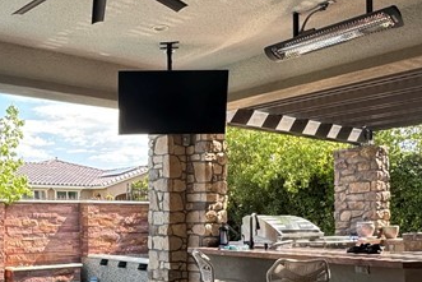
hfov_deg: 41.5
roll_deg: -1.2
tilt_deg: +0.5
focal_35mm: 45
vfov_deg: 29.5
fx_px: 528
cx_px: 76
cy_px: 208
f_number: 2.2
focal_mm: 2.22
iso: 40
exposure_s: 1/176
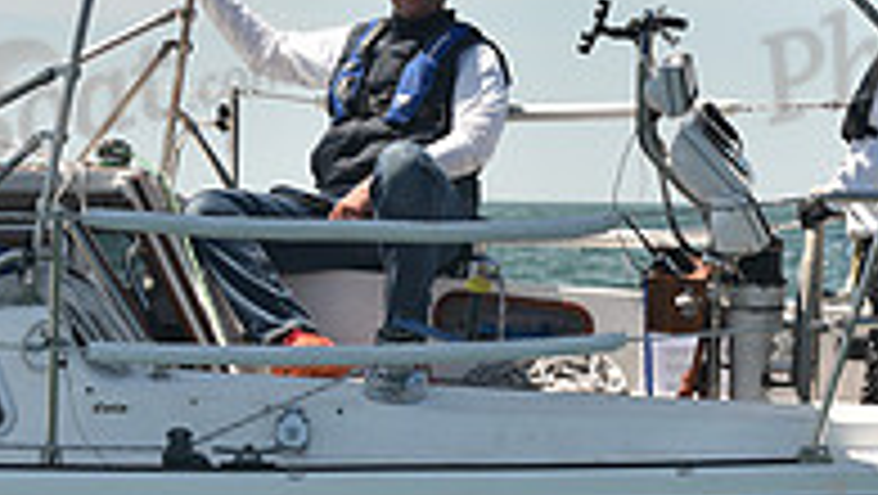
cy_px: 304
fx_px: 5452
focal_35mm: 234
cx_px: 531
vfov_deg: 5.2
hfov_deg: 9.2
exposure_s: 1/800
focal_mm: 75
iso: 250
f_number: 5
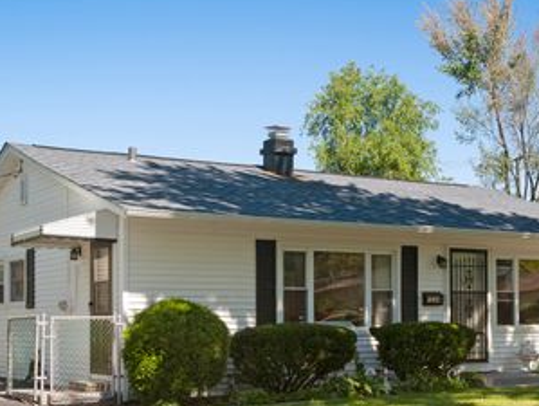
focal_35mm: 61
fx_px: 951
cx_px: 245
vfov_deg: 24.1
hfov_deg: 31.6
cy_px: 216
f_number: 8
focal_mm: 38
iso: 400
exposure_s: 1/800
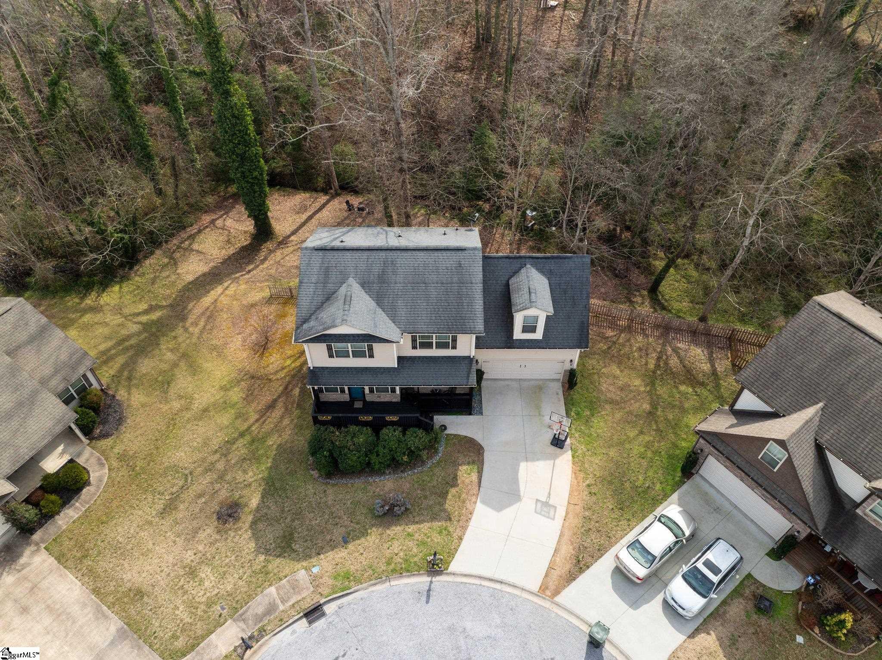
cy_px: 330
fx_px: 611
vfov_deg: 56.8
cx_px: 441
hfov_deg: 71.6
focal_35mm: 24
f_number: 4.5
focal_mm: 12.29
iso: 100
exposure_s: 1/50
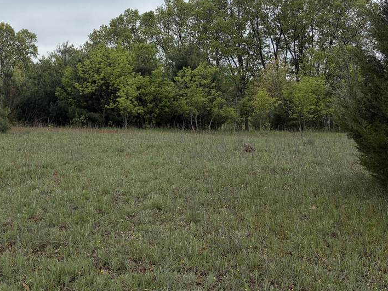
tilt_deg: +4.6
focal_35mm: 47
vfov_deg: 30.1
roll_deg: -1.3
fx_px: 527
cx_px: 99
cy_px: 55
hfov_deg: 39.4
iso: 50
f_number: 1.6
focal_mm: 5.96
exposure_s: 1/1626
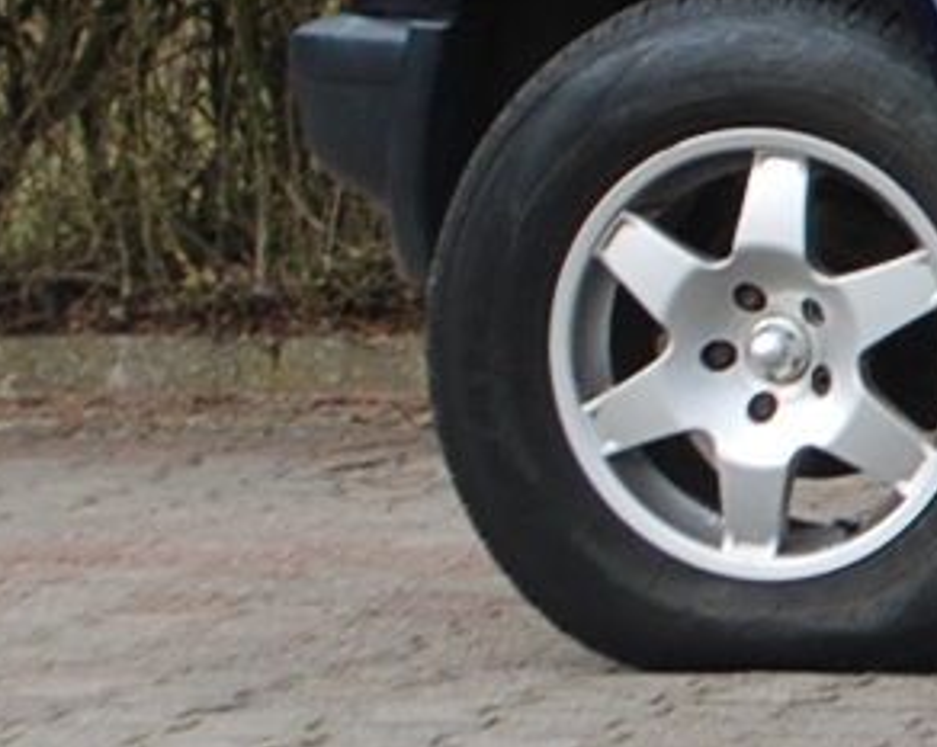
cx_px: 2471
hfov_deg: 5.8
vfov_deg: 4.8
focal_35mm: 318
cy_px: -420
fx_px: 8810
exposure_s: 1/160
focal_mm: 34
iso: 100
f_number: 6.3
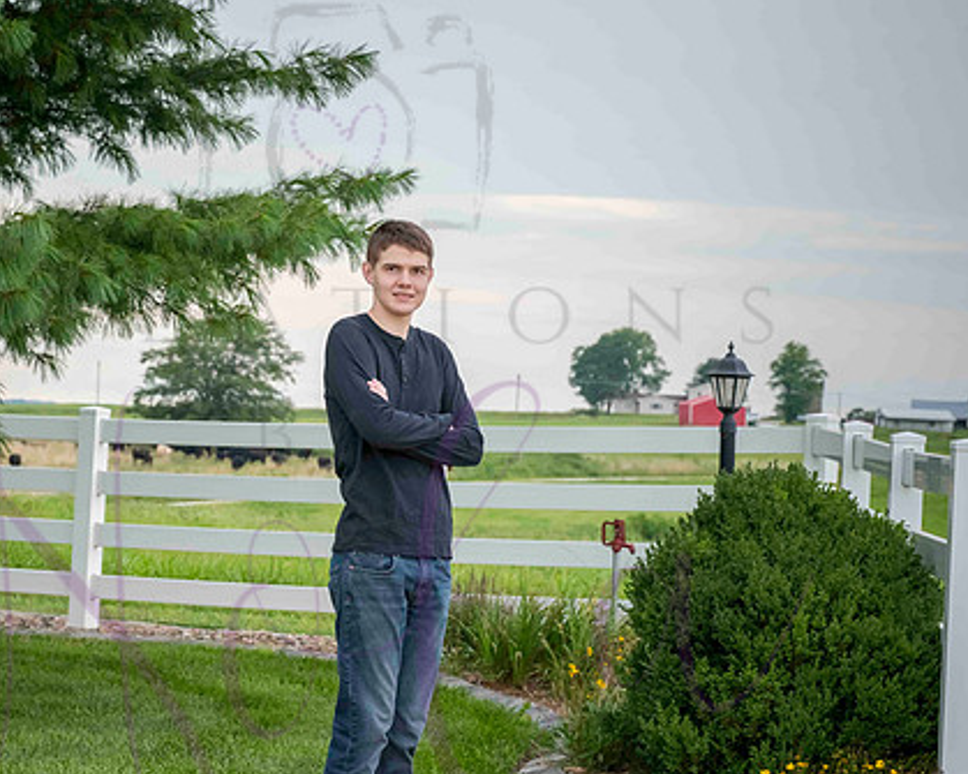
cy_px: 429
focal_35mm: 130
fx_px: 3724
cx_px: 351
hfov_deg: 14.8
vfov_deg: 11.9
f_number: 10
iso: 640
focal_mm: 100
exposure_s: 1/320
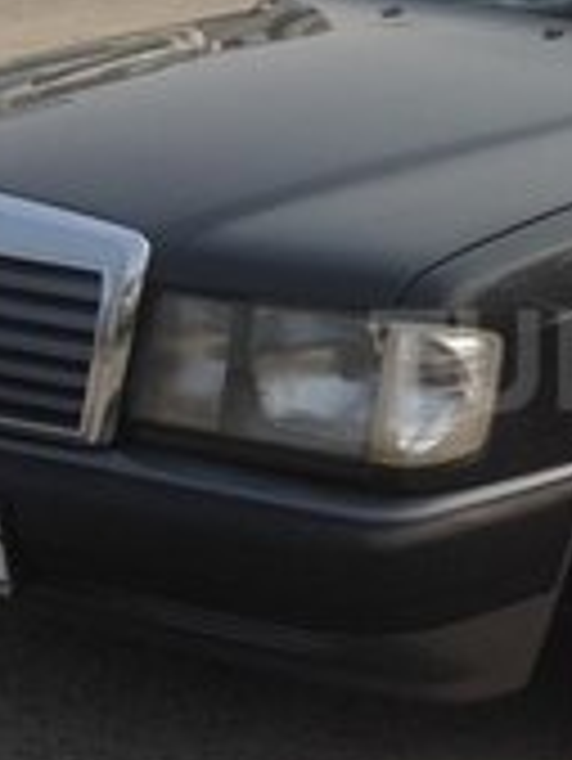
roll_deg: -1.5
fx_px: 2134
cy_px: 360
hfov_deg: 14.7
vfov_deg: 20.2
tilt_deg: -15.3
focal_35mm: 97
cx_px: 716
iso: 50
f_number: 2.4
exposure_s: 1/1391
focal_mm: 4.12
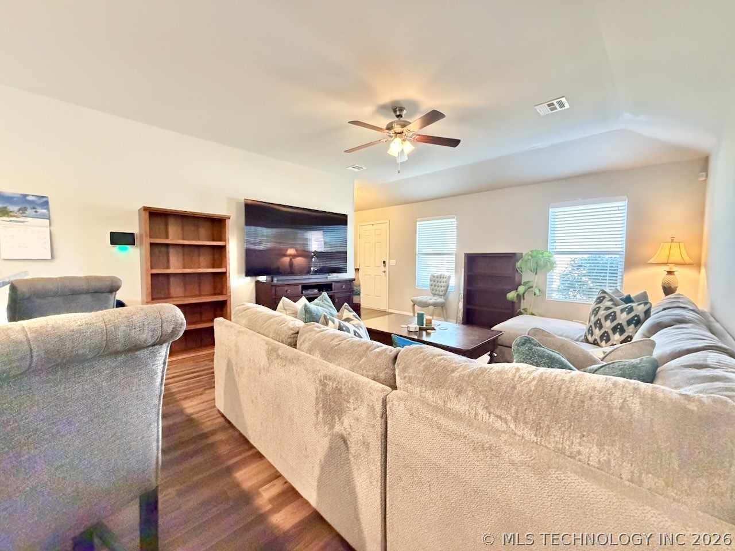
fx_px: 297
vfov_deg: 85.7
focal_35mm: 14
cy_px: 276
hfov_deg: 102.1
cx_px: 368
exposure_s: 1/60
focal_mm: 2.22
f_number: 2.2
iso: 1250
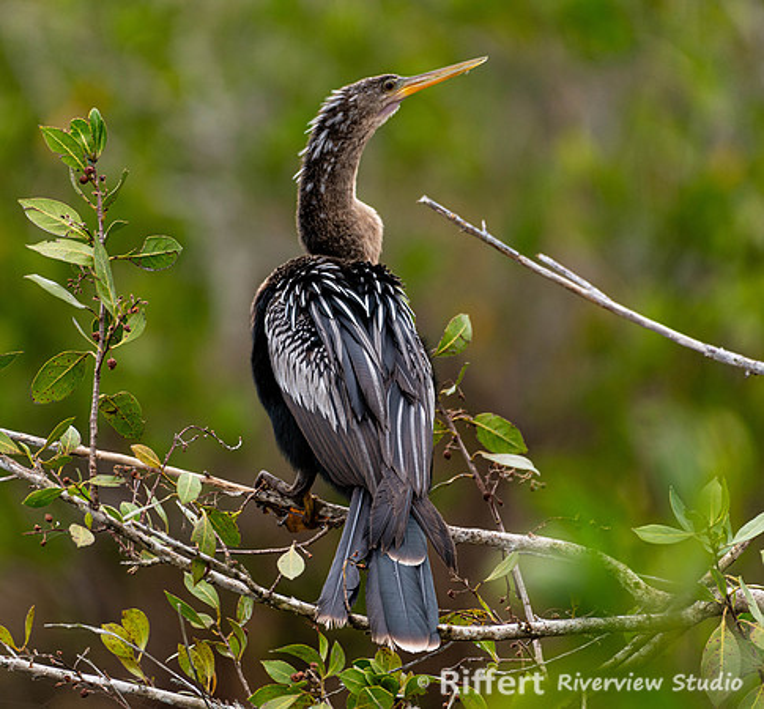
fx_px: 16588
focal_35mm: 689
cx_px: 327
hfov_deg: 2.6
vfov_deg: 2.4
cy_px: 311
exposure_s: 1/200
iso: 450
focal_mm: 500
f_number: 5.6
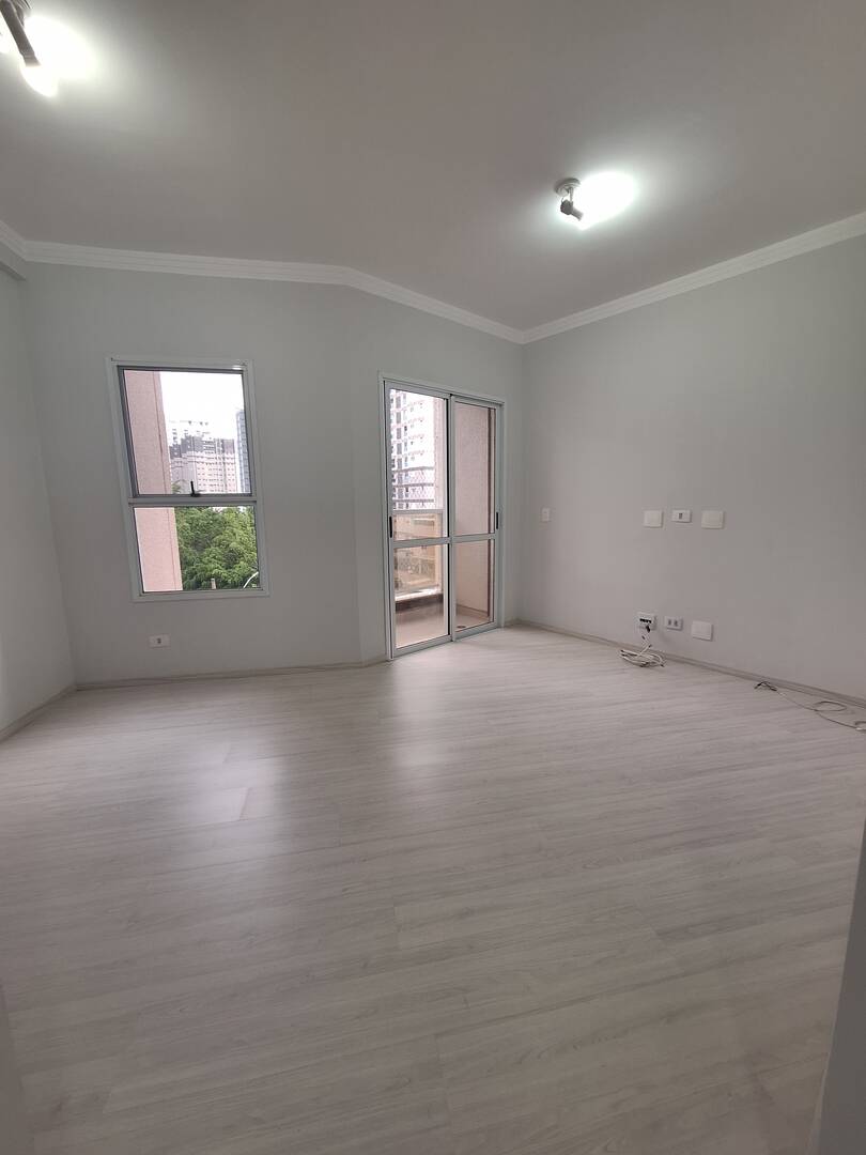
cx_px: 433
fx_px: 434
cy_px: 578
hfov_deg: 89.9
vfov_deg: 106.2
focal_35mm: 13
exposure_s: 1/40
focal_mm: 1.74
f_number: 2.2
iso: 64
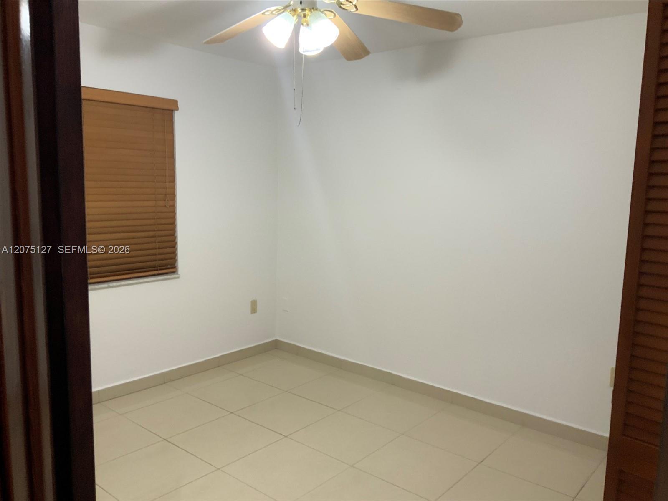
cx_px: 334
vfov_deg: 48.2
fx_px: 560
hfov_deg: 61.7
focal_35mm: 29
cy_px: 250
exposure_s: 1/60
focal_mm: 3
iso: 125
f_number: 1.8
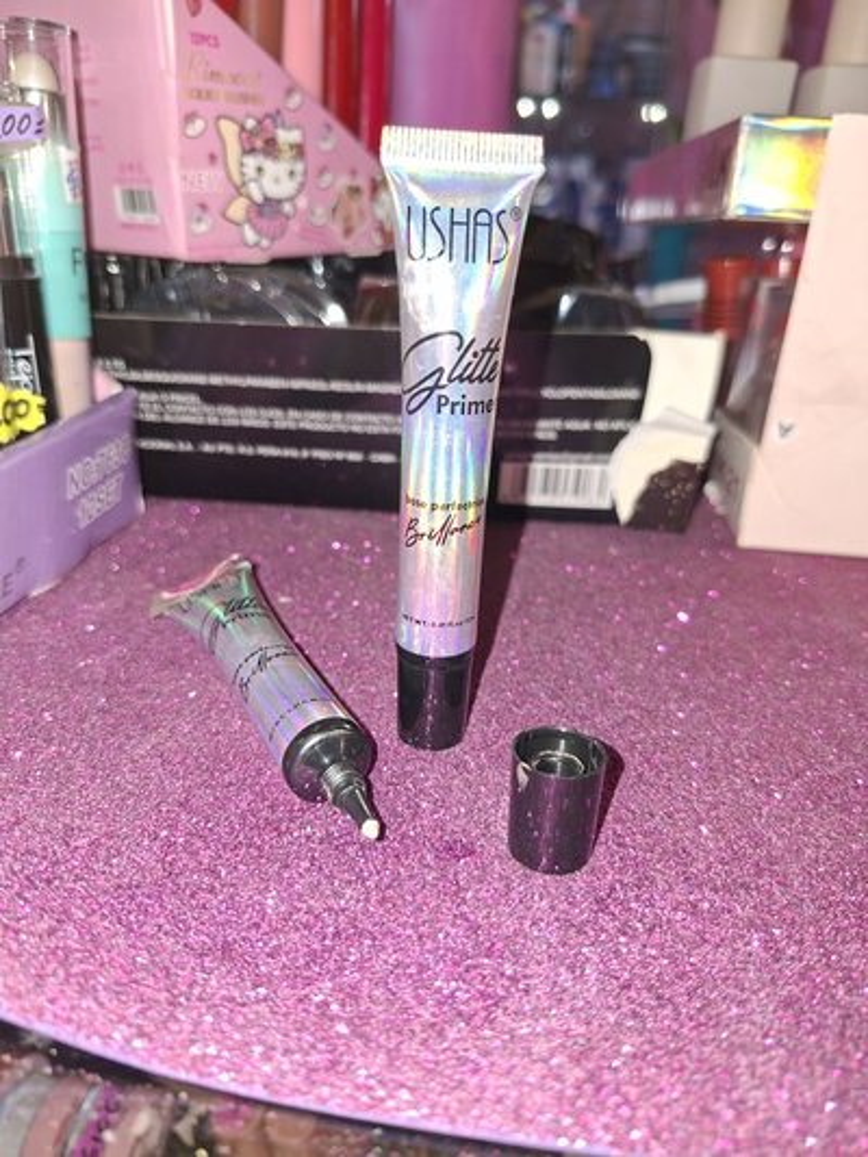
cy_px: 578
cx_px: 434
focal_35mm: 23
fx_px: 769
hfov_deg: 58.9
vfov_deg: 73.9
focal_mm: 5.54
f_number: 1.8
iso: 100
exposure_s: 1/120
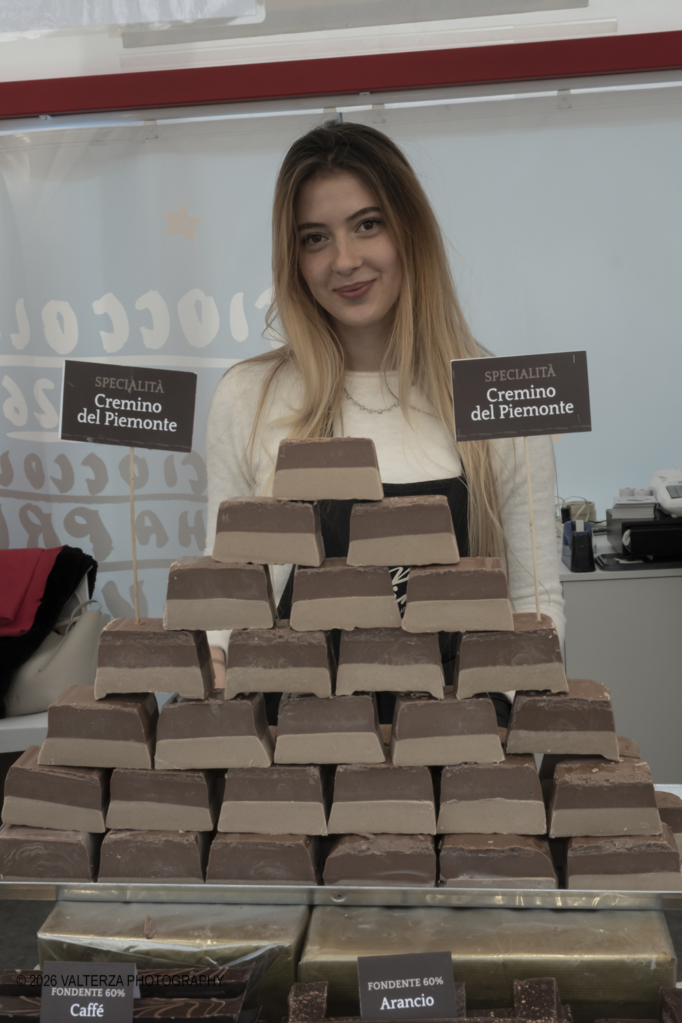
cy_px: 512
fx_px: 1250
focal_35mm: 44
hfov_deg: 30.5
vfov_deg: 44.5
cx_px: 341
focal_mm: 29.2
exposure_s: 1/125
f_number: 11
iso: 800
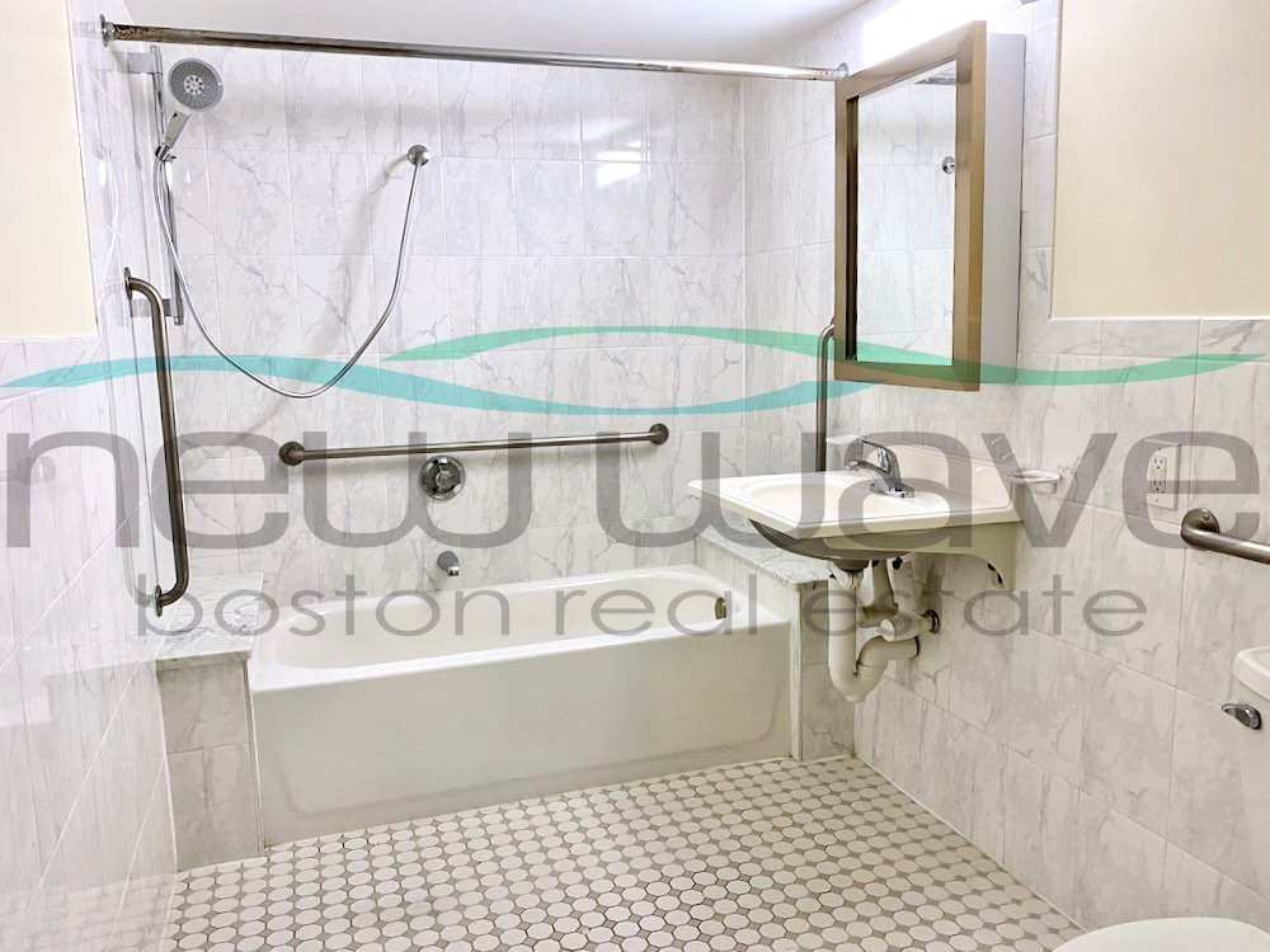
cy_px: 476
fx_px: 954
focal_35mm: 26
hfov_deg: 67.3
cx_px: 635
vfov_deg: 53.1
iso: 100
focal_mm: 4.25
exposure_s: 1/60
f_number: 1.8
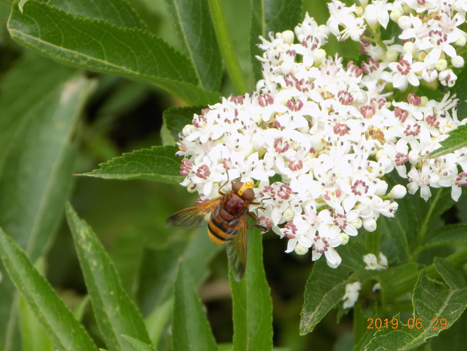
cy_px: 181
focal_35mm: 248
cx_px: 226
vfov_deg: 6.0
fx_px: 3346
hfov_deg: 8.0
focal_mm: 41.8
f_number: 5.6
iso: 80
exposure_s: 1/80
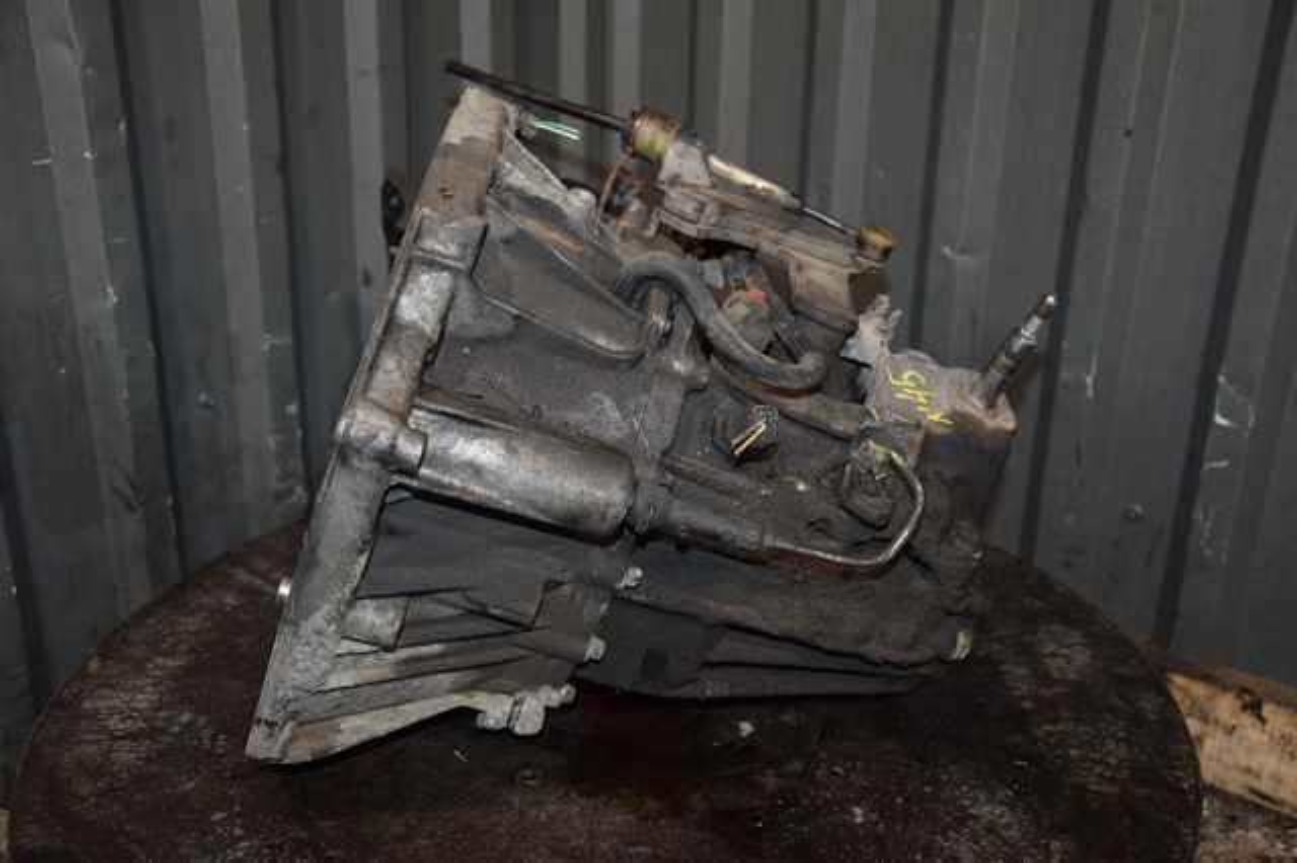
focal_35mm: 38
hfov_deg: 51.3
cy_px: 432
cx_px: 648
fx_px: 1350
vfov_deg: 35.5
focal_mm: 25
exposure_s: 1/60
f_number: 5
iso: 800
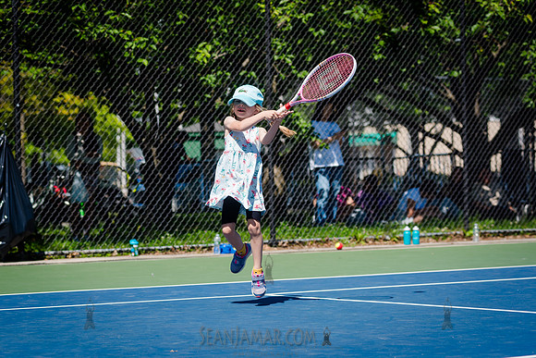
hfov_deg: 17.7
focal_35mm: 116
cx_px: 241
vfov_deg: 11.9
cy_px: 197
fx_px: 1721
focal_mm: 105
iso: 200
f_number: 5
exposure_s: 1/1250
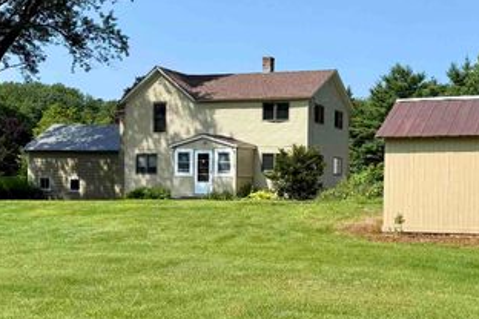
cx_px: 352
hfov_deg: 46.9
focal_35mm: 40
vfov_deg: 33.3
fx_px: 532
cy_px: 136
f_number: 1.78
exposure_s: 1/3953
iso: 80
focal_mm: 6.76
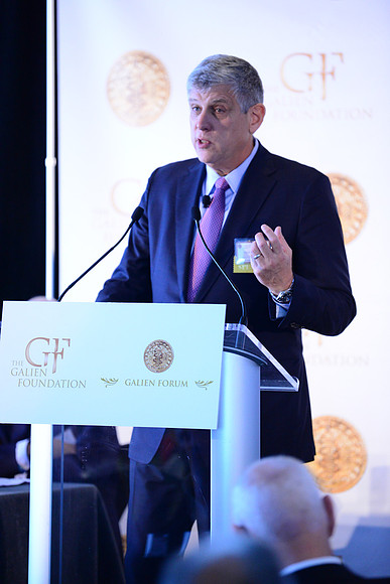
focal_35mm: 185
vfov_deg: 11.1
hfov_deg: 7.4
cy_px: 292
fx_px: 3004
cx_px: 195
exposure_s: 1/160
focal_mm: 185
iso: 4000
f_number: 2.8
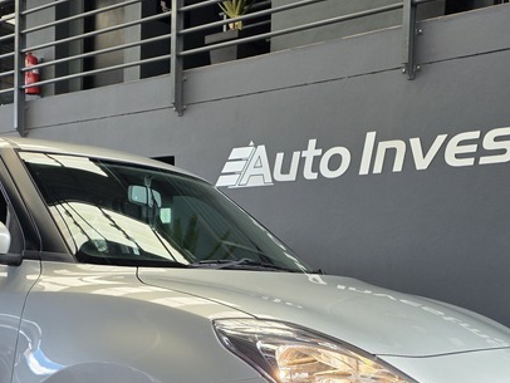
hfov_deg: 33.2
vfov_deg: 24.6
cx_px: 234
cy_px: 337
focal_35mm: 58
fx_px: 855
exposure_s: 1/180
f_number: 1.7
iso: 50
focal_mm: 6.25
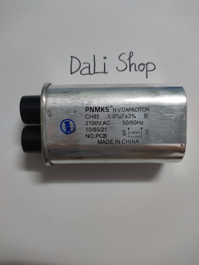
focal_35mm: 26
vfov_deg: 67.3
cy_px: 132
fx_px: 199
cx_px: 100
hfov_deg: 53.1
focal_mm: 4.74
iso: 1192
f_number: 1.79
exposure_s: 1/33
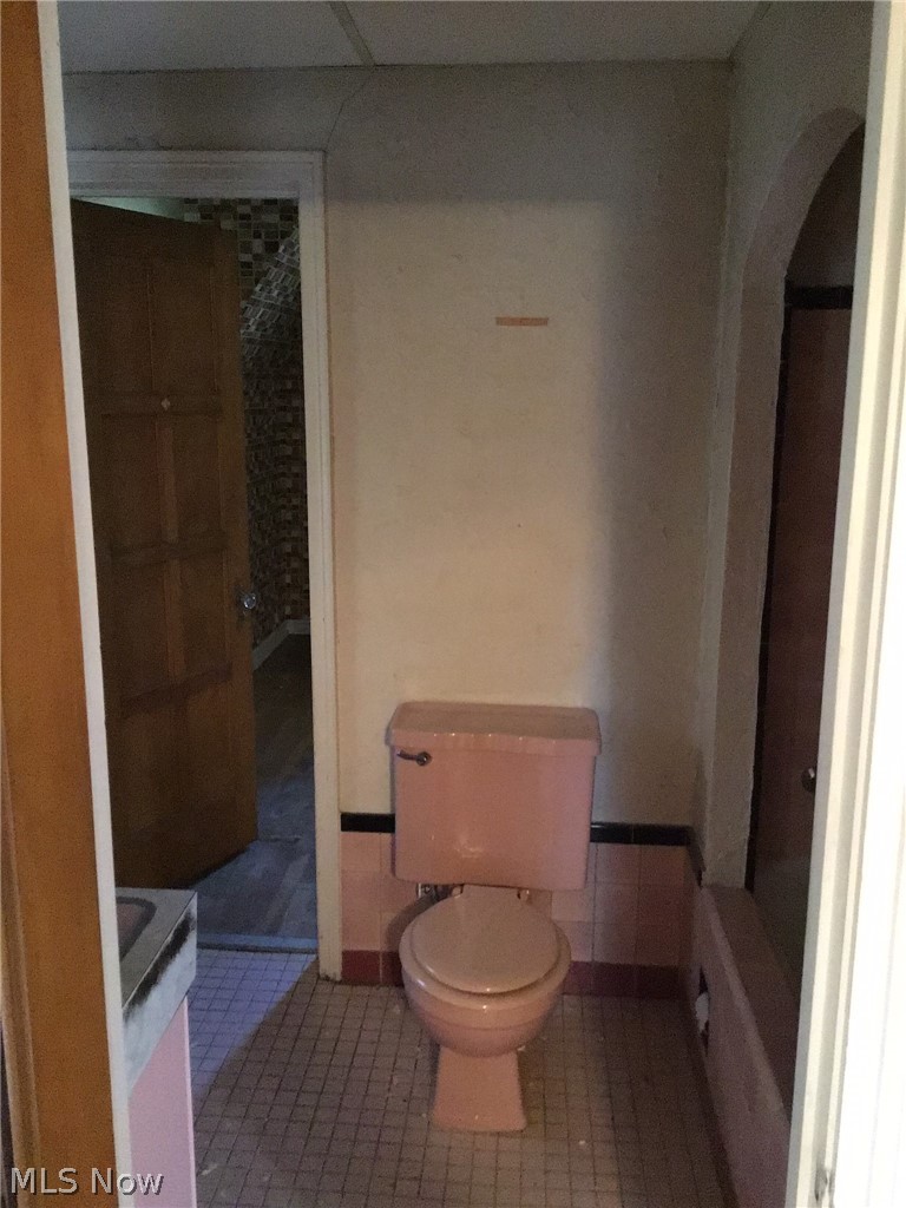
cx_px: 453
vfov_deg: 58.4
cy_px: 604
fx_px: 1082
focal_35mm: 31
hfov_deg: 45.4
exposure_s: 1/15
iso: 800
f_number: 2.4
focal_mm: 3.3
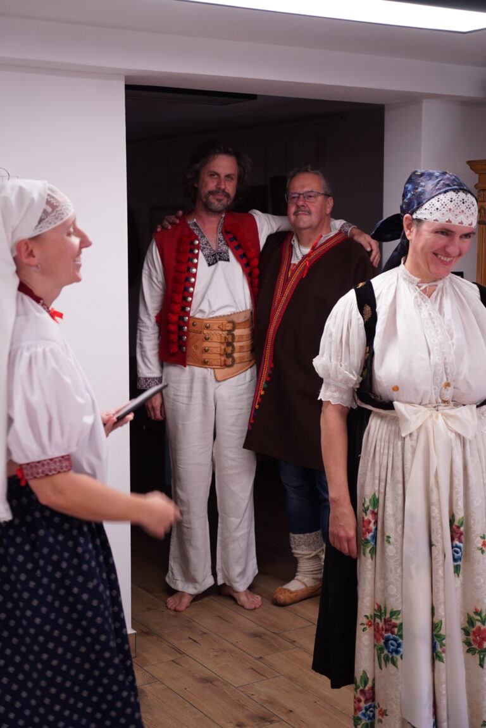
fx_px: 1052
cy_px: 364
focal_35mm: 52
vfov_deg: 38.2
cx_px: 243
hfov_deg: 26.0
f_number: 4
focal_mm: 52
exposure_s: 1/125
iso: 1000
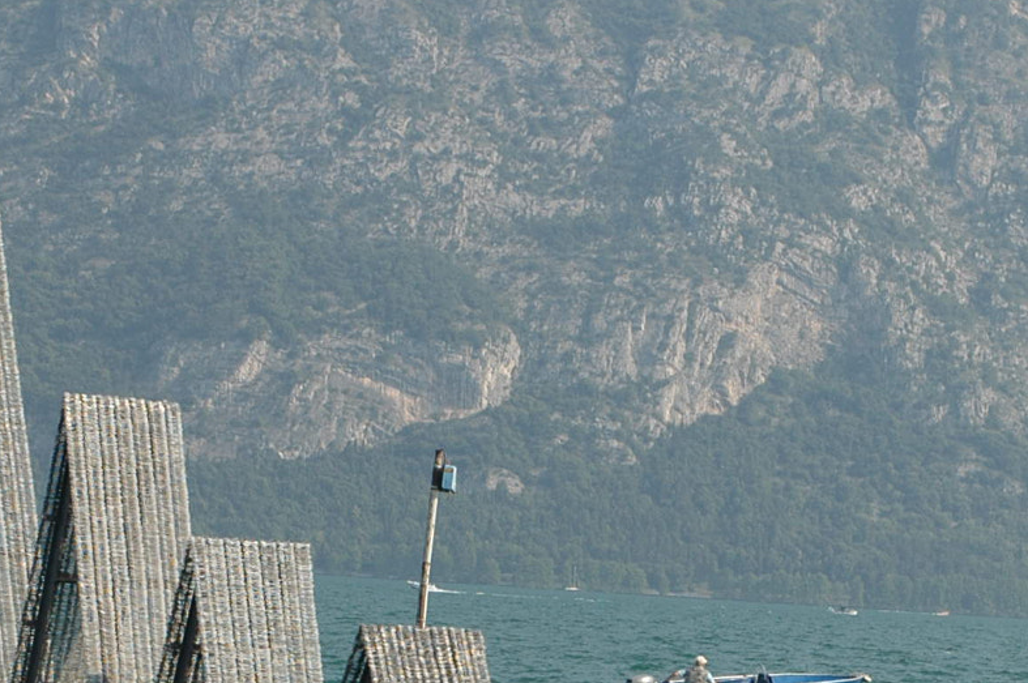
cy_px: 708
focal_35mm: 164
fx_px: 4678
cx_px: 675
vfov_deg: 8.3
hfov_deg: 12.5
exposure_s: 1/350
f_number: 9.5
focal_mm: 42
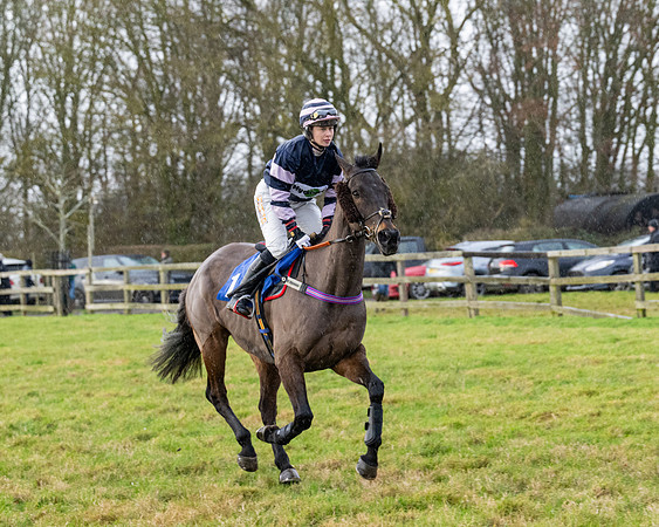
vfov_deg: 11.6
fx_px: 2592
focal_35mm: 133
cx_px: 341
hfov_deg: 14.5
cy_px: 264
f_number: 4
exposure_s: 1/400
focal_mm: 79
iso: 1600
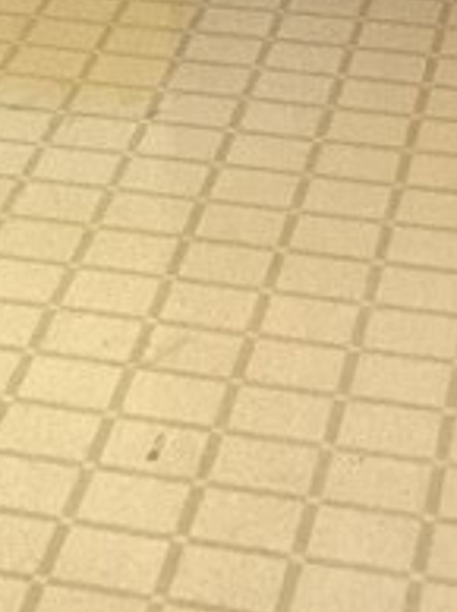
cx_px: -296
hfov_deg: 8.7
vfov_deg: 11.3
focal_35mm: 164
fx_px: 2893
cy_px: -476
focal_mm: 3.3
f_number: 2.4
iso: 320
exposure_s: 1/60
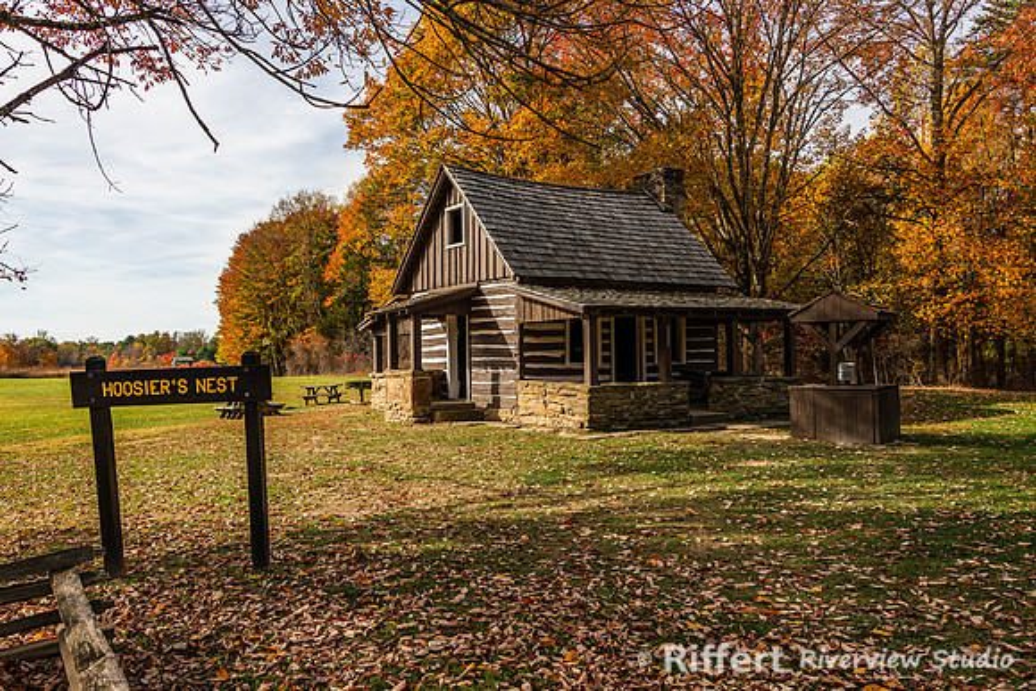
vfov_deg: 46.4
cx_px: 518
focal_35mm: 28
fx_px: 806
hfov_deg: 65.5
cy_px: 346
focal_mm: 28
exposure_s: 1/200
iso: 90
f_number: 8
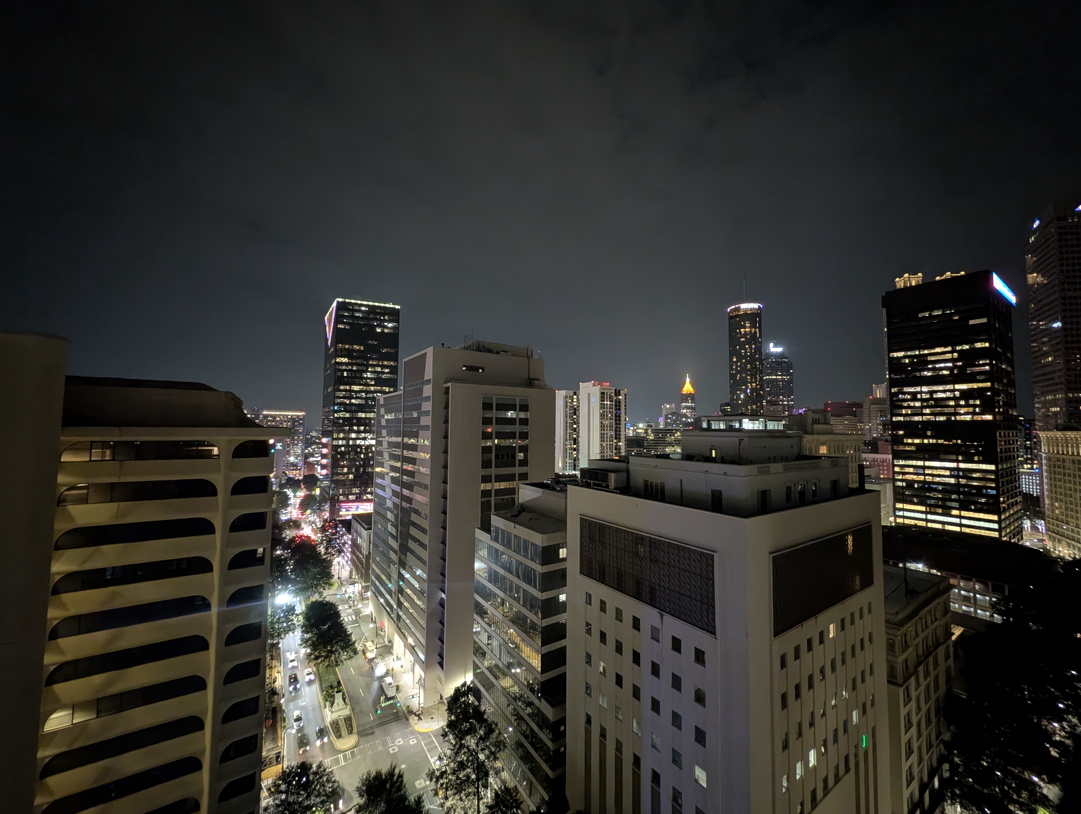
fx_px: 375
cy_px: 407
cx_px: 540
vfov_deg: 94.6
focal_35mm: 12
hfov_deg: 110.5
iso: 1099
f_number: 1.95
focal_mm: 2.23
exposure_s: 1/20.1
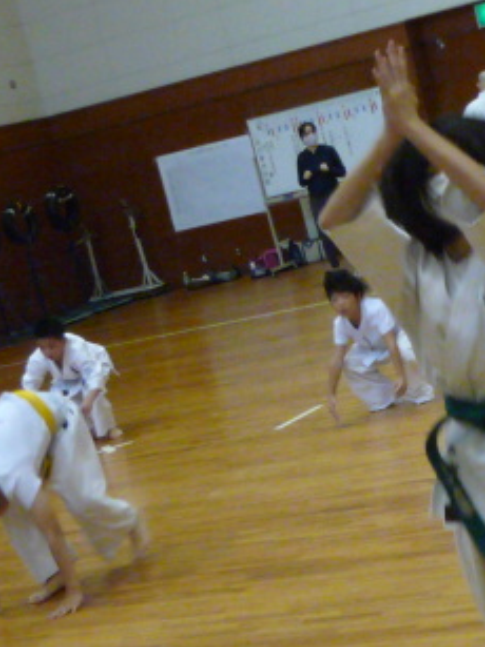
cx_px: 466
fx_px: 1832
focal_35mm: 98
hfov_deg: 14.9
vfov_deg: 20.0
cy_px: 350
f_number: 2.9
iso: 400
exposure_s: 1/60
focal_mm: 4.7
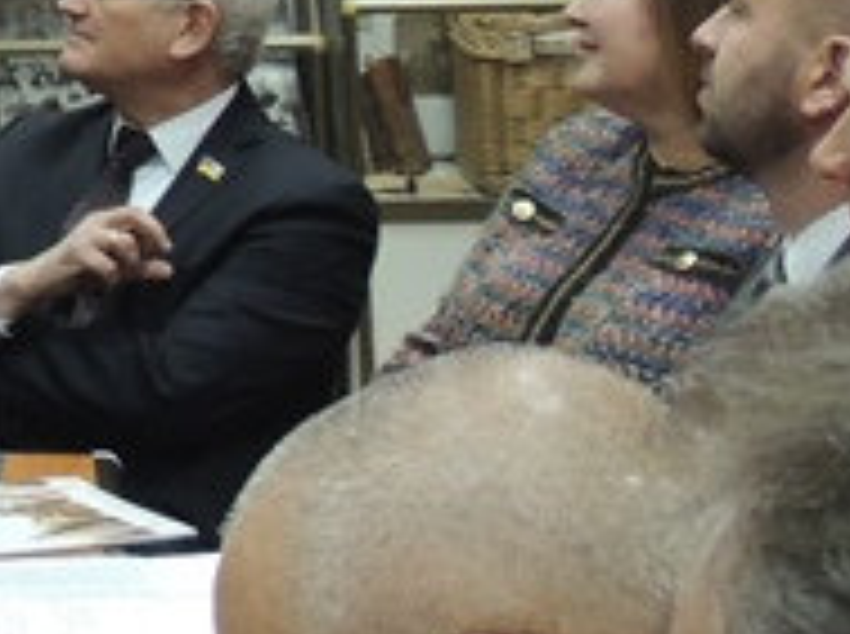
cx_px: -868
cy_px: -229
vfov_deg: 10.3
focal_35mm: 140
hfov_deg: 12.4
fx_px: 3431
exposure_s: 1/25
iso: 400
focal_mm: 5.8
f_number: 3.2
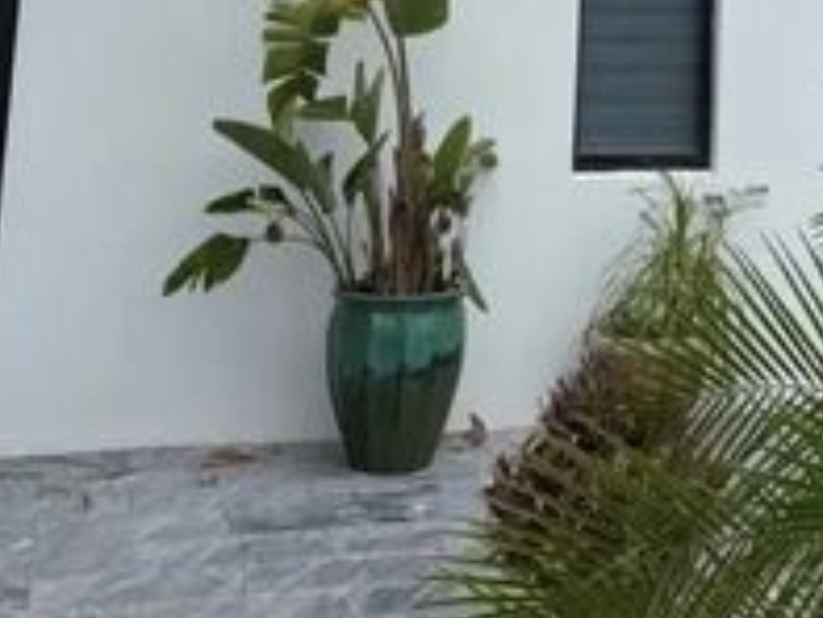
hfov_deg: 24.2
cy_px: -372
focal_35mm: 78
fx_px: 1856
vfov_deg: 16.8
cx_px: 769
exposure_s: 1/4975
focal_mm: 6.76
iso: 80
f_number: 1.78
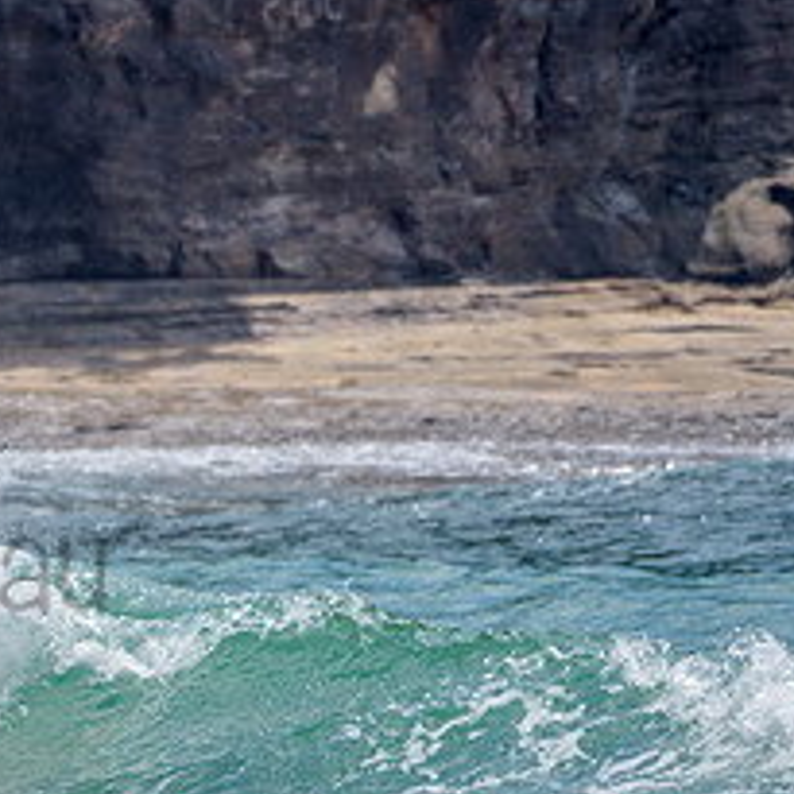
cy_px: 560
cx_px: -178
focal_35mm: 1061
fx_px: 27534
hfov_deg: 1.7
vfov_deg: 1.7
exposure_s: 1/2000
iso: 160
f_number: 5.6
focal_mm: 360
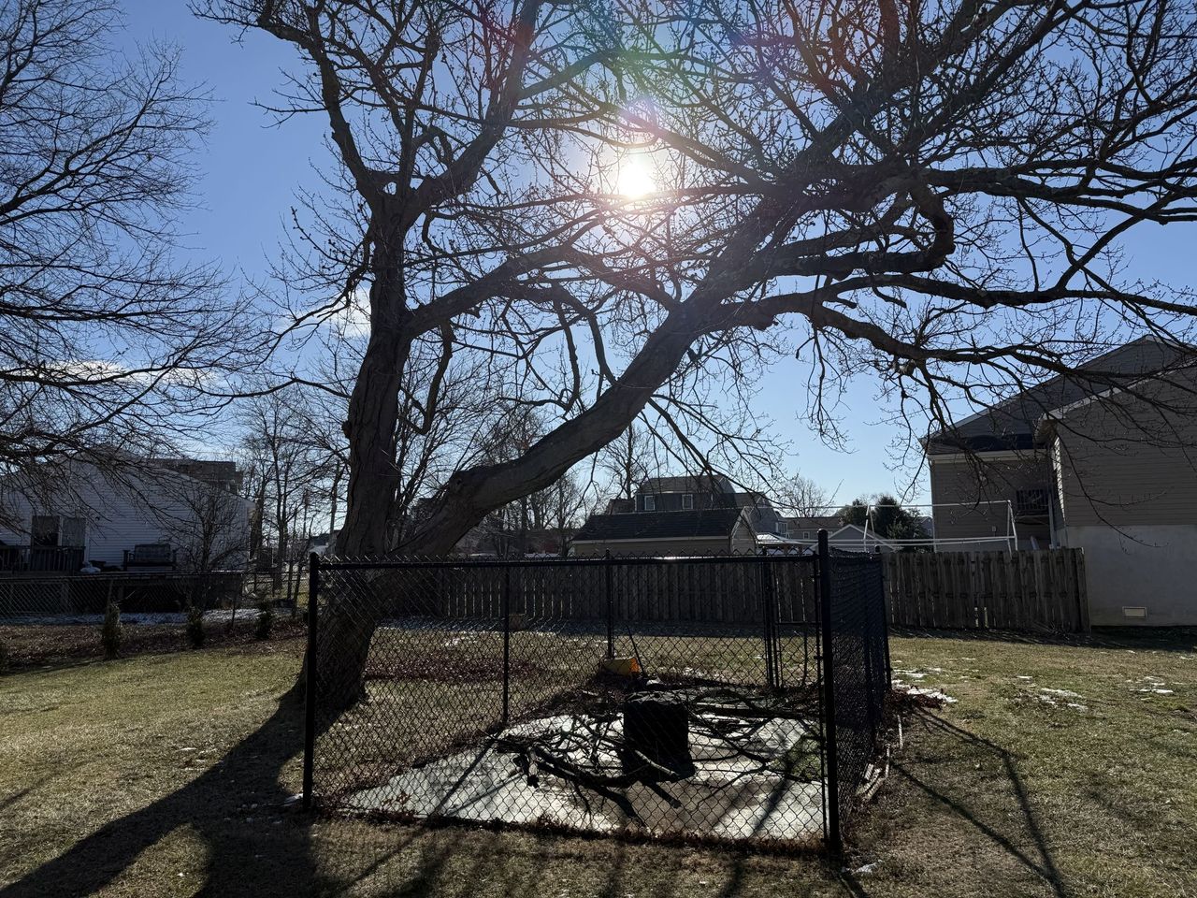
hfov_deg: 71.6
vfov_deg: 56.8
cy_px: 449
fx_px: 830
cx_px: 598
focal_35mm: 24
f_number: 1.78
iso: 80
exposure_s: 1/7353
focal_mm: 6.76
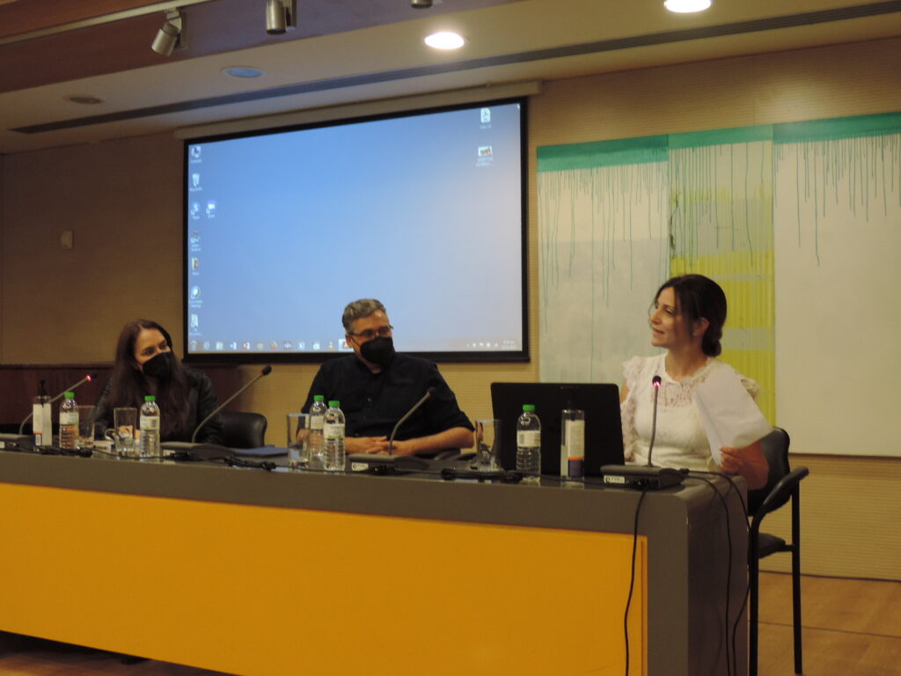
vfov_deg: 33.6
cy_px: 338
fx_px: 1119
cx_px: 450
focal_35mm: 43
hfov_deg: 43.9
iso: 400
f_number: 3.4
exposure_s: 1/30
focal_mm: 7.6
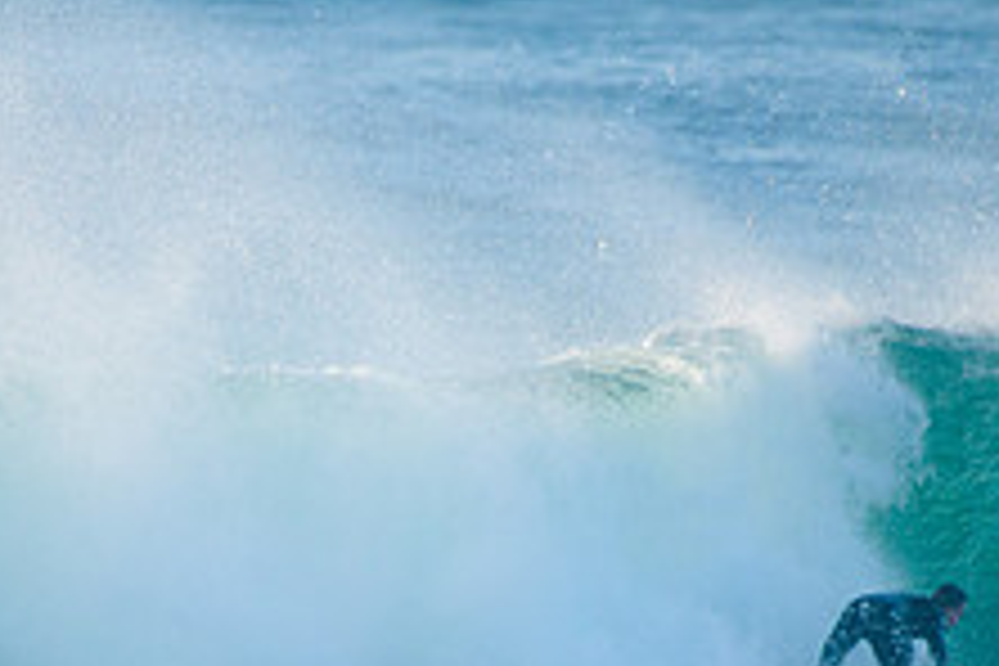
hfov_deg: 1.6
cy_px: 866
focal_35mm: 1309
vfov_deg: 1.1
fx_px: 36322
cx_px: 108
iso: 400
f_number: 5.6
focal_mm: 500
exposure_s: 1/1600
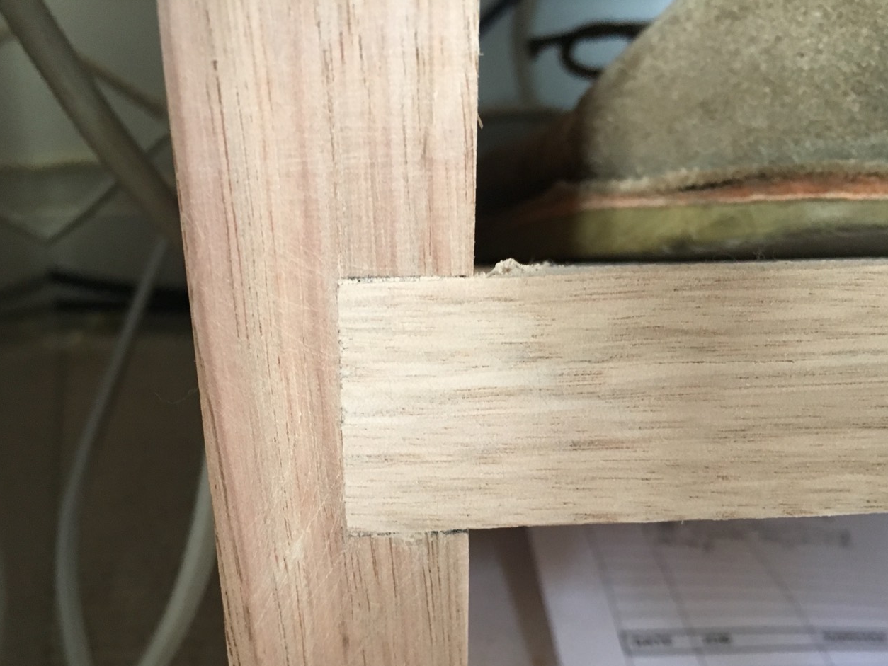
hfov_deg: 50.1
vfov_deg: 38.4
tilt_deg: -24.0
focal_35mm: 37
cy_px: 422
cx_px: 416
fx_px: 949
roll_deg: +0.2
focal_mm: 4.15
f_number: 2.2
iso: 200
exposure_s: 1/33
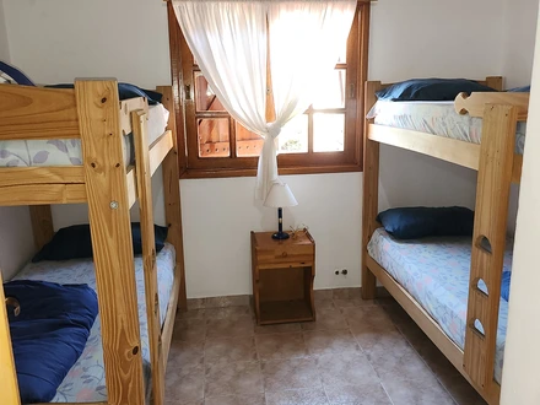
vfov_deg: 56.8
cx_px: 270
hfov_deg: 71.6
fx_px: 374
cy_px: 202
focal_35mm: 24
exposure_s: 1/25
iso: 100
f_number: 1.8
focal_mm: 5
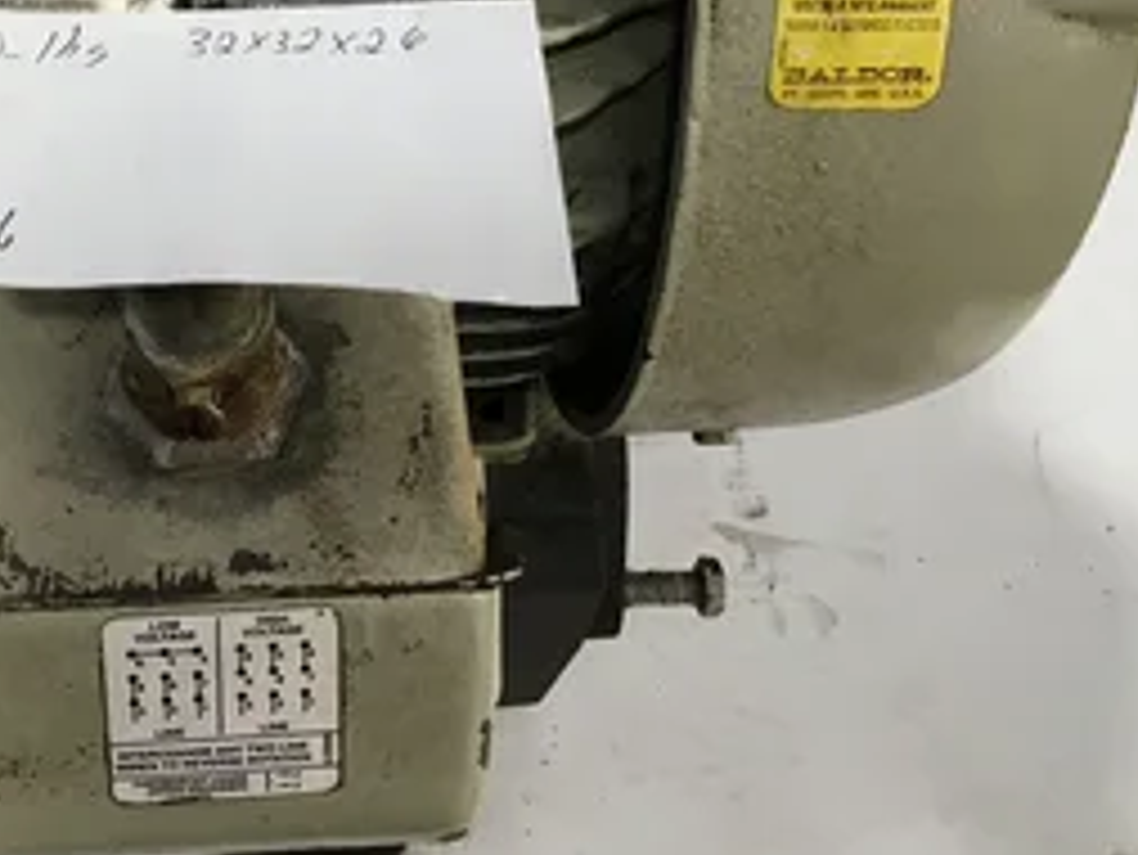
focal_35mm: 49
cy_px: 220
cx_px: 414
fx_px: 1612
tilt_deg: -60.1
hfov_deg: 38.6
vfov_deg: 29.3
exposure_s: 1/30
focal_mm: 3.3
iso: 80
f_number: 2.4
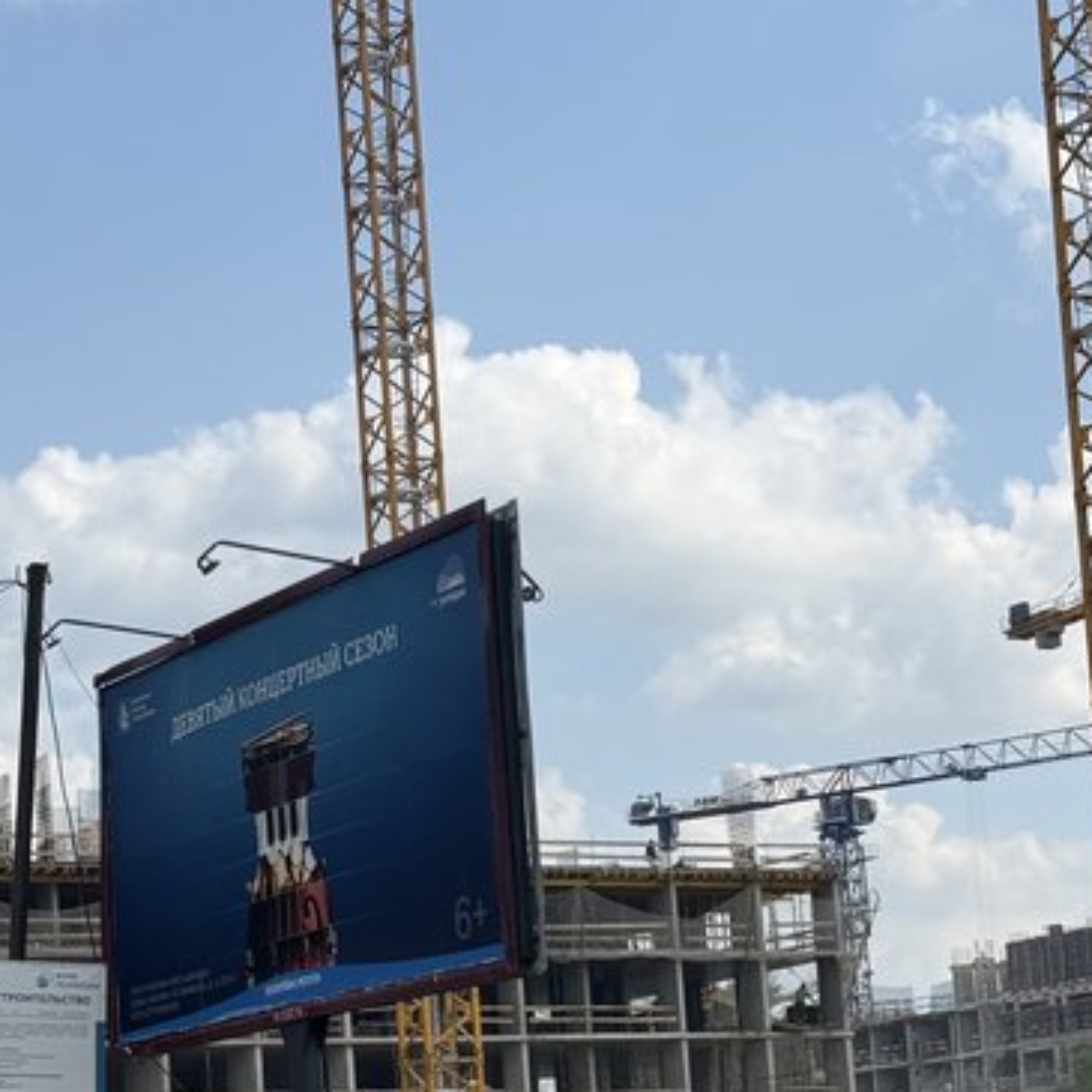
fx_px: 3319
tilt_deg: +8.3
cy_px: 859
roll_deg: +1.5
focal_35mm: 93
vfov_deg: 18.5
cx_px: 305
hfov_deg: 18.6
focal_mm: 6.76
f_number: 1.78
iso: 64
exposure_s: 1/6536
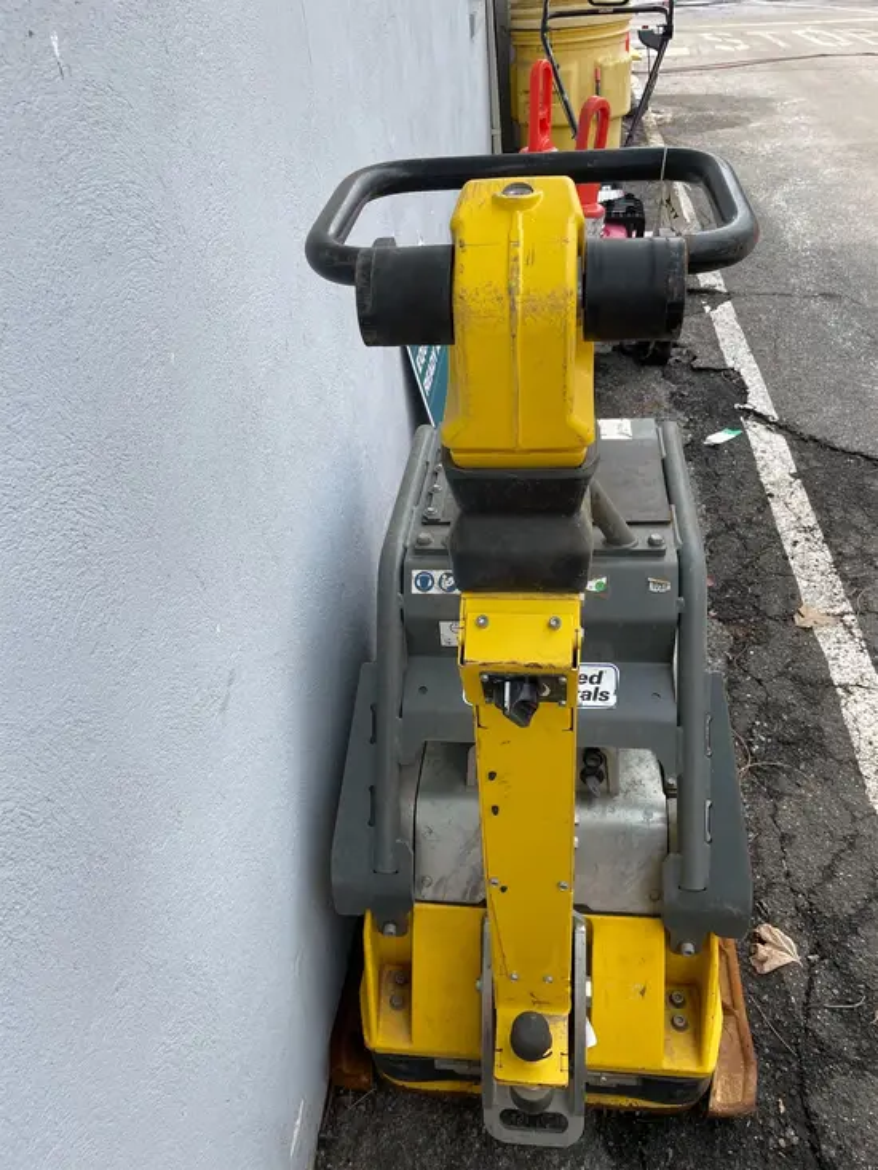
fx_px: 879
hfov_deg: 53.1
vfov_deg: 67.3
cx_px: 439
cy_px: 585
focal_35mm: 26
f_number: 1.6
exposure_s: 1/698
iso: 32
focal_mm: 4.2
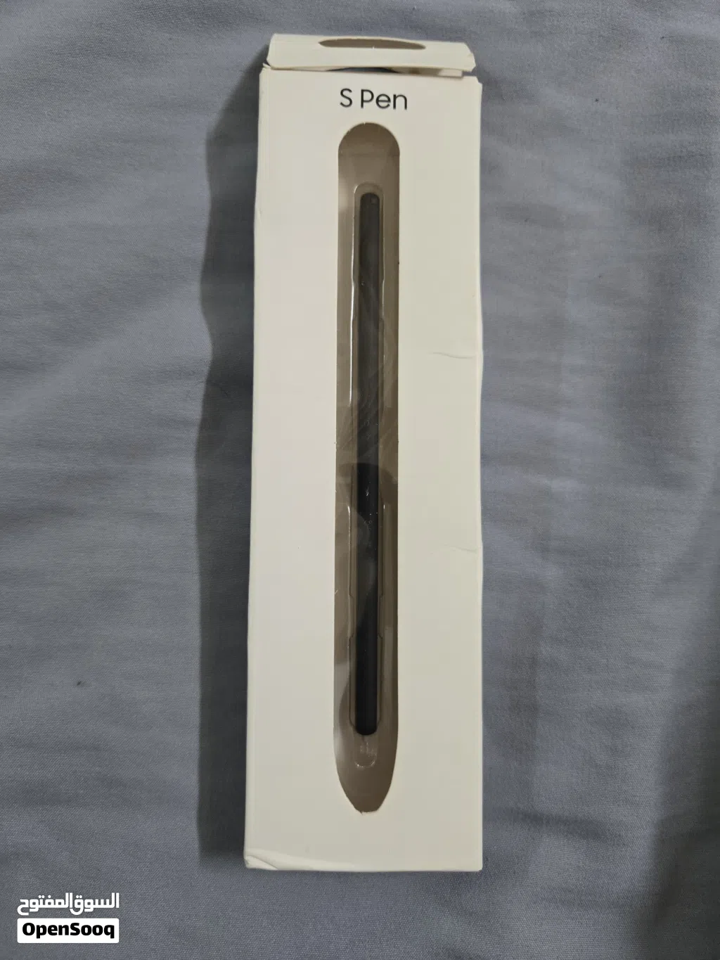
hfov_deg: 58.9
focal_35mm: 23
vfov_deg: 73.9
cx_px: 360
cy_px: 480
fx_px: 638
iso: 250
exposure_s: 1/100
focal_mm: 5.4
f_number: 1.8
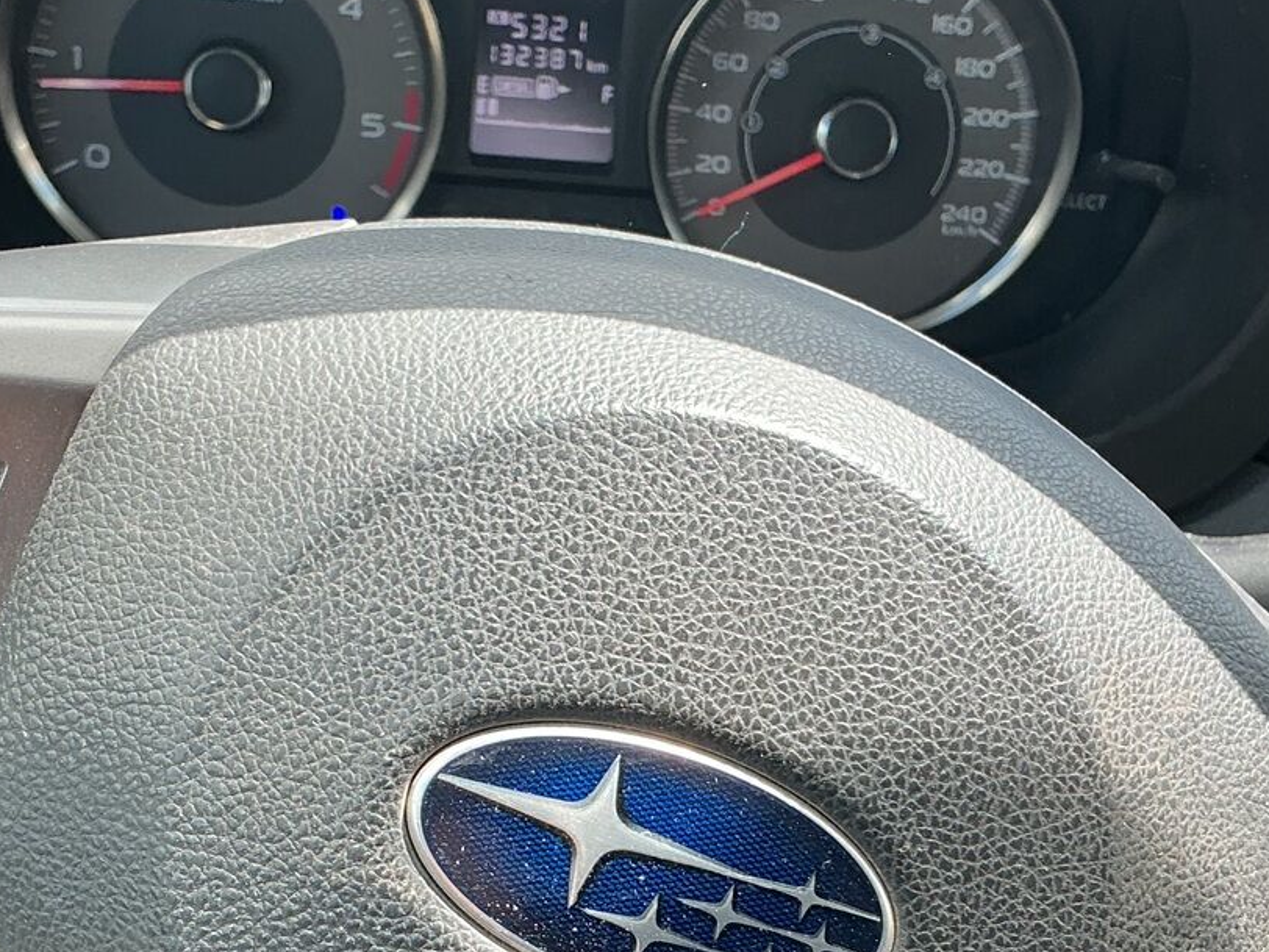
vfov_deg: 24.0
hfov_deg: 31.7
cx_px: 620
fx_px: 2236
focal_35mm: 61
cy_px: 586
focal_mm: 3
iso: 20
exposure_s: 1/120
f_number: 1.8
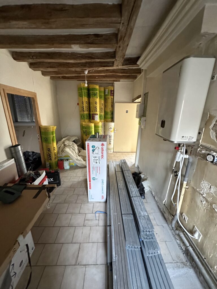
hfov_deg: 85.7
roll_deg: +0.4
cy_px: 144
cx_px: 108
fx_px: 117
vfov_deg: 102.1
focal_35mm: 14
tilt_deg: -16.8
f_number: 2.2
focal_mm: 2.22
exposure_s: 1/60
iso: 640
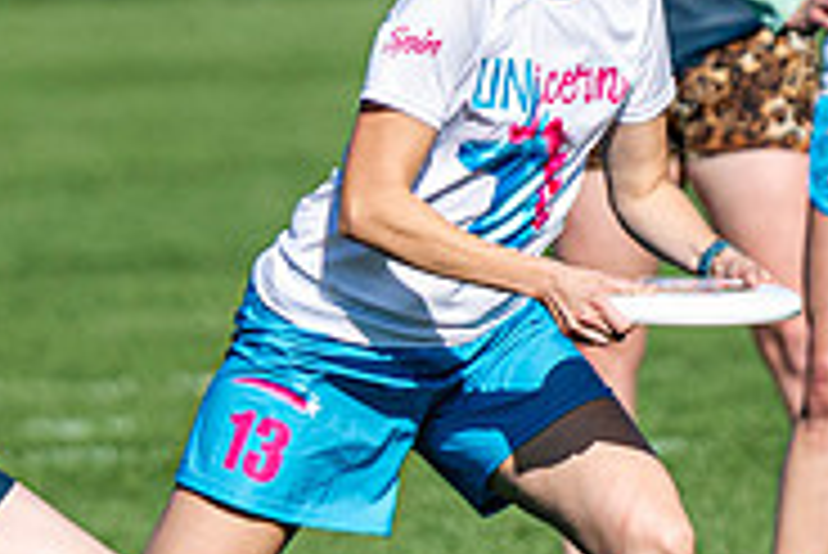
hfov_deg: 1.5
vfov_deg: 1.0
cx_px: 378
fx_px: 30751
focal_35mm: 1336
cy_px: -22
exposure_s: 1/2000
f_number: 3.2
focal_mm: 200
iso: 100
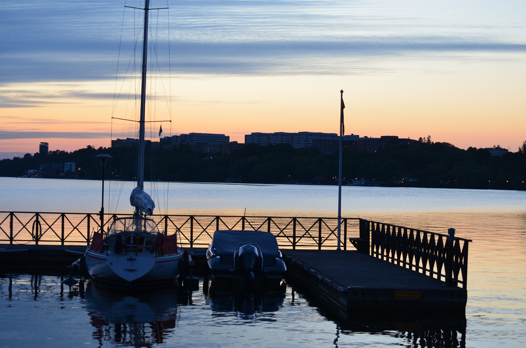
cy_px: 174
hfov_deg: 24.7
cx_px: 263
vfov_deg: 16.5
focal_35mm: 82
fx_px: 1203
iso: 400
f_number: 8
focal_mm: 55
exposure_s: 1/20
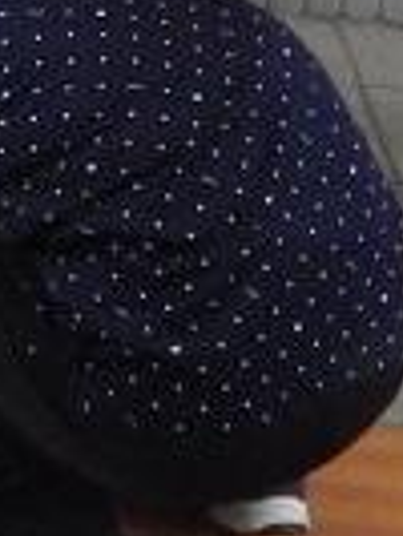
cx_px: -592
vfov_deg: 11.7
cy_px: -125
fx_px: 2557
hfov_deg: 8.2
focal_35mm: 165
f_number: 3.1
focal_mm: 4
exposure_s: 1/45
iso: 500
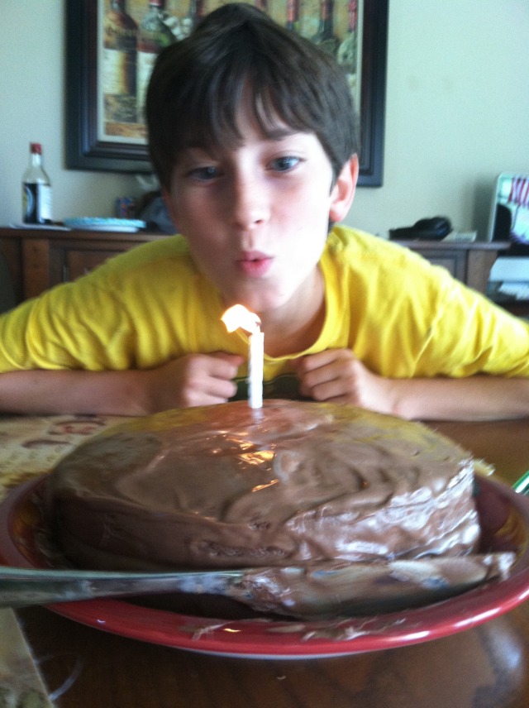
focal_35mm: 35
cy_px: 354
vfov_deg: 52.7
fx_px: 715
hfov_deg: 40.6
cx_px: 264
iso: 160
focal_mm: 3.85
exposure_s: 1/15
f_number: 2.8
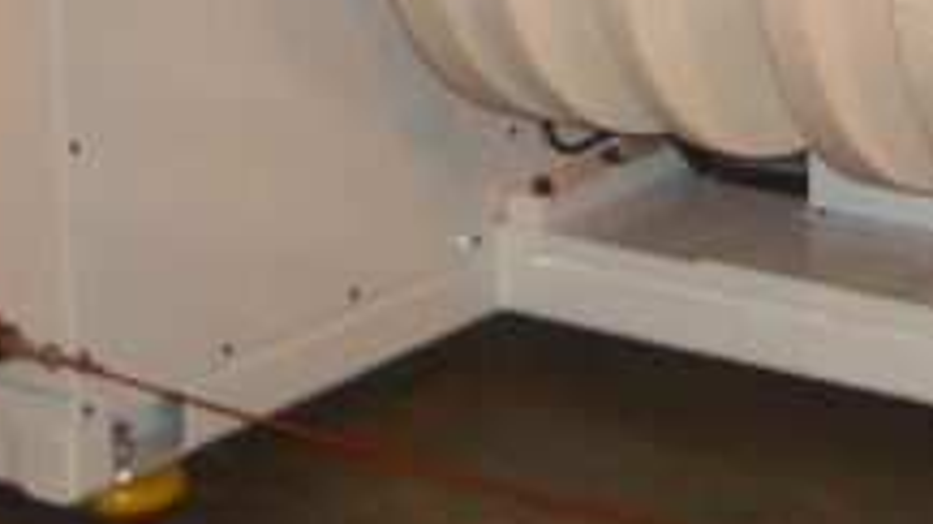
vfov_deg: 6.6
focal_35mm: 180
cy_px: -417
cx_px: 1169
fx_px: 4453
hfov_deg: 11.7
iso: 100
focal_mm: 5.8
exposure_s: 1/60
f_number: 2.6
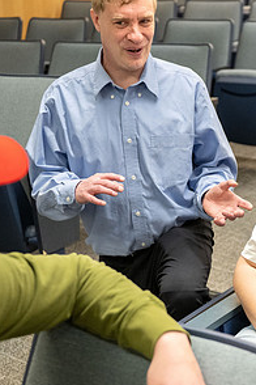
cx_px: 249
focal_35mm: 79
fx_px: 843
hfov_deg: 16.9
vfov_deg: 25.7
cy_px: 197
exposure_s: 1/200
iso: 3200
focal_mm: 40
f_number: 2.8
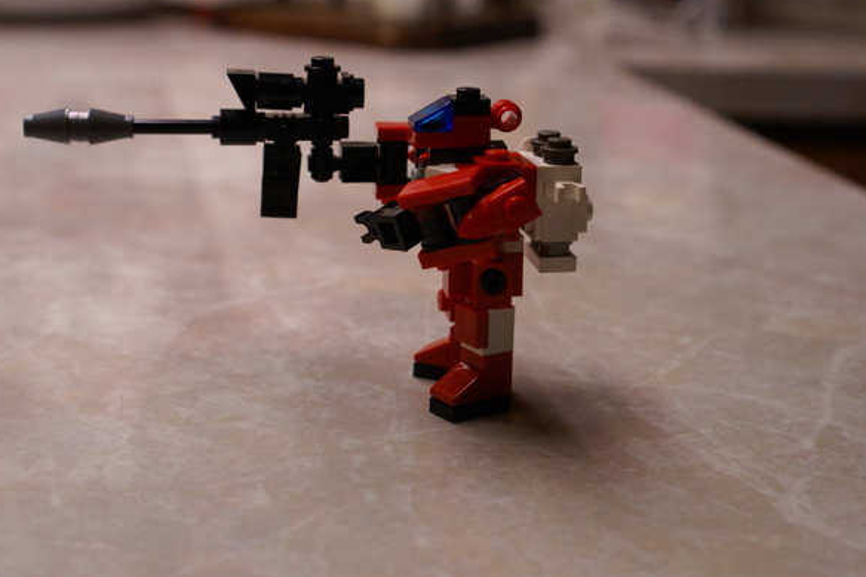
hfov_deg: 34.7
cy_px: 263
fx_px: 1384
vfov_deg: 23.5
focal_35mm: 58
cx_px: 407
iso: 400
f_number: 5.6
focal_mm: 35
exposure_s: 1/60
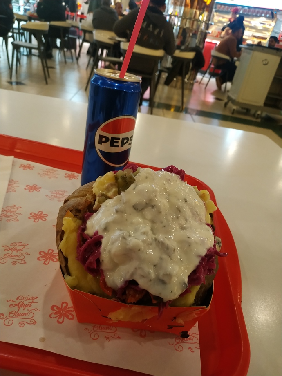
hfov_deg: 56.8
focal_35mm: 24
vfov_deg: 71.6
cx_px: 141
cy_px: 188
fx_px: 261
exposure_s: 1/20
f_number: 1.9
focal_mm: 3.94
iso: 500
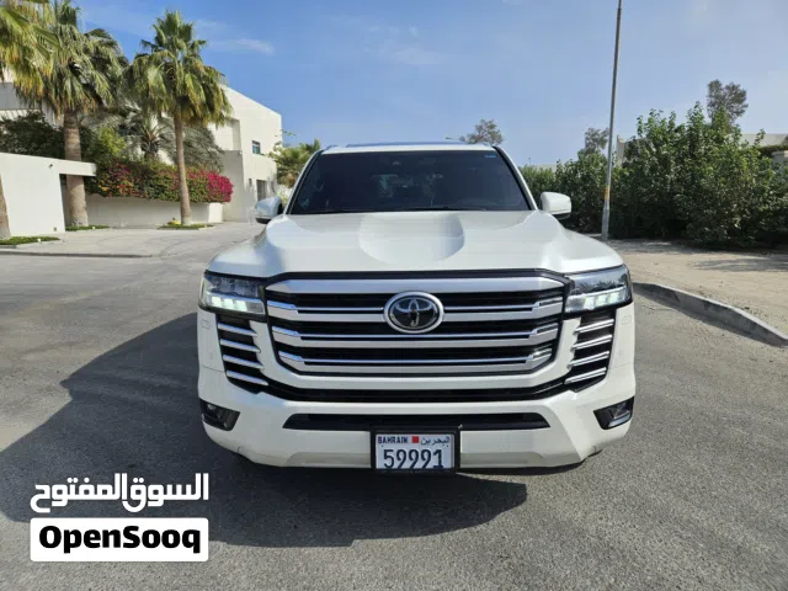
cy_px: 296
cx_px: 394
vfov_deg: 58.9
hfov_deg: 73.9
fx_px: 524
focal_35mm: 23
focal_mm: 5.4
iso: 25
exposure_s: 1/2775
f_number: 1.8
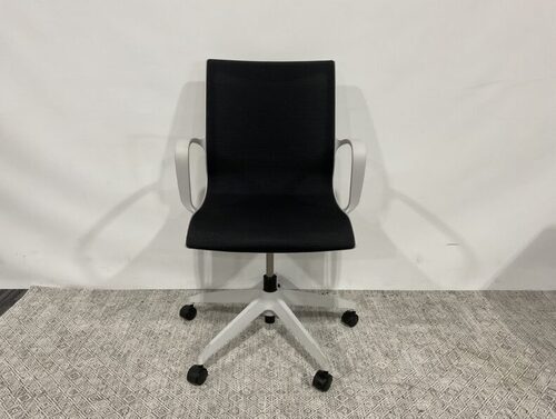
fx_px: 467
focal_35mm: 29
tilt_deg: -16.7
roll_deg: -1.9
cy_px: 210
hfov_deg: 61.6
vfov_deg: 48.4
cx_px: 278
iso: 100
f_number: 1.8
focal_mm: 3
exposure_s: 1/60
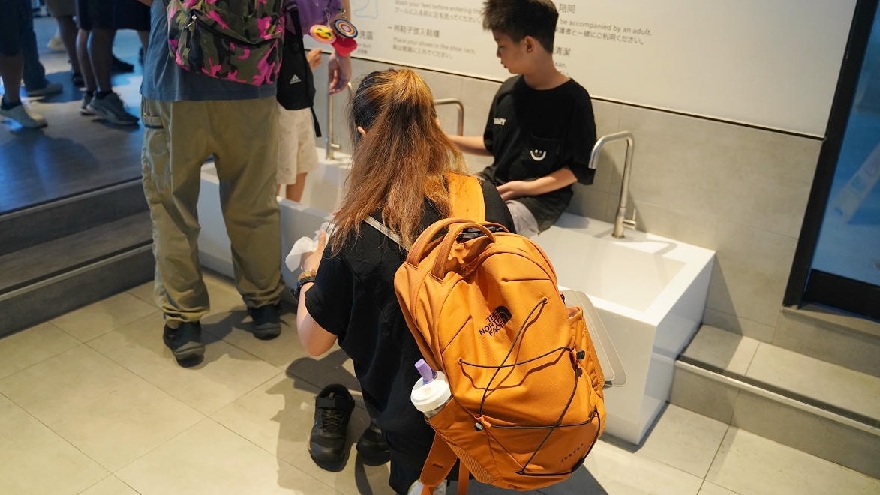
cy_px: 214
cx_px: 437
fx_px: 700
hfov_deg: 64.3
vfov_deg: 38.9
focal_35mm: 30
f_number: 2.8
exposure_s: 1/160
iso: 2500
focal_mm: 28
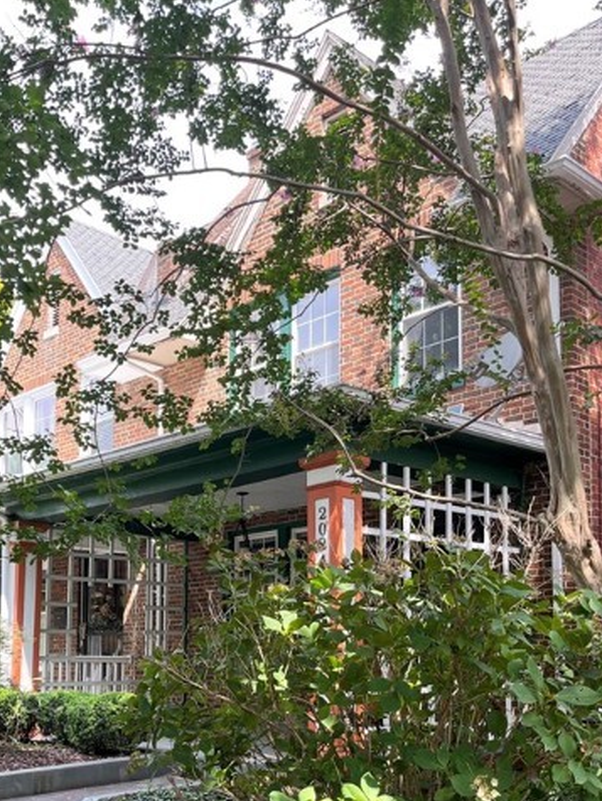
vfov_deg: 43.5
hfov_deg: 34.2
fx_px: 973
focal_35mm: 42
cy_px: 592
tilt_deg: +5.4
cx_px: 226
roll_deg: -0.9
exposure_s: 1/375
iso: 50
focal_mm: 5.1
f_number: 1.6
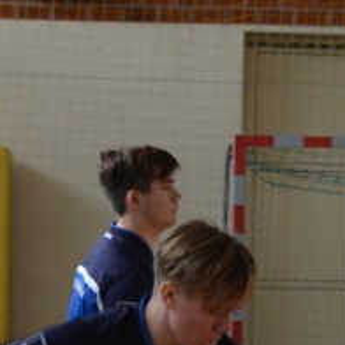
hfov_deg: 7.7
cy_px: 202
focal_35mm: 226
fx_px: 2548
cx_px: 364
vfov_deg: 7.7
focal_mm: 34
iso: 400
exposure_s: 1/100
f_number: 5
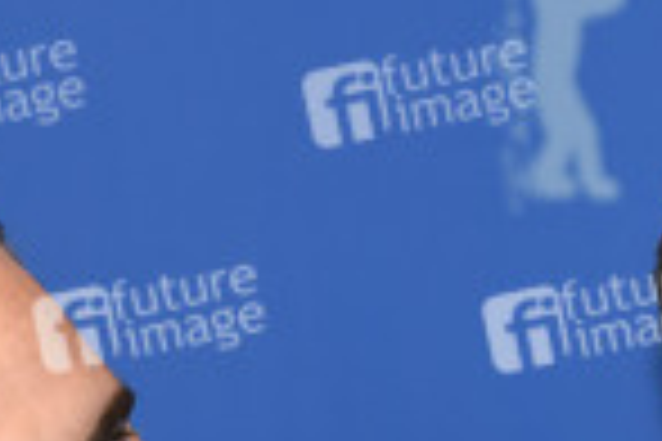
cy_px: 657
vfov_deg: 1.8
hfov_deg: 2.7
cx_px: 480
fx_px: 14003
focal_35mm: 762
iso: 640
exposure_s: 1/400
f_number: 3.5
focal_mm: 165
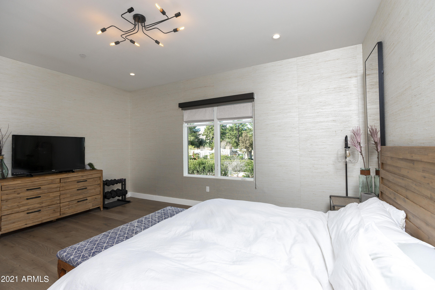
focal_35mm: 16
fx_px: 193
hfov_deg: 96.7
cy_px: 145
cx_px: 218
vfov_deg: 73.7
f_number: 7.1
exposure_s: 1/160
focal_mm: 16
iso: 320
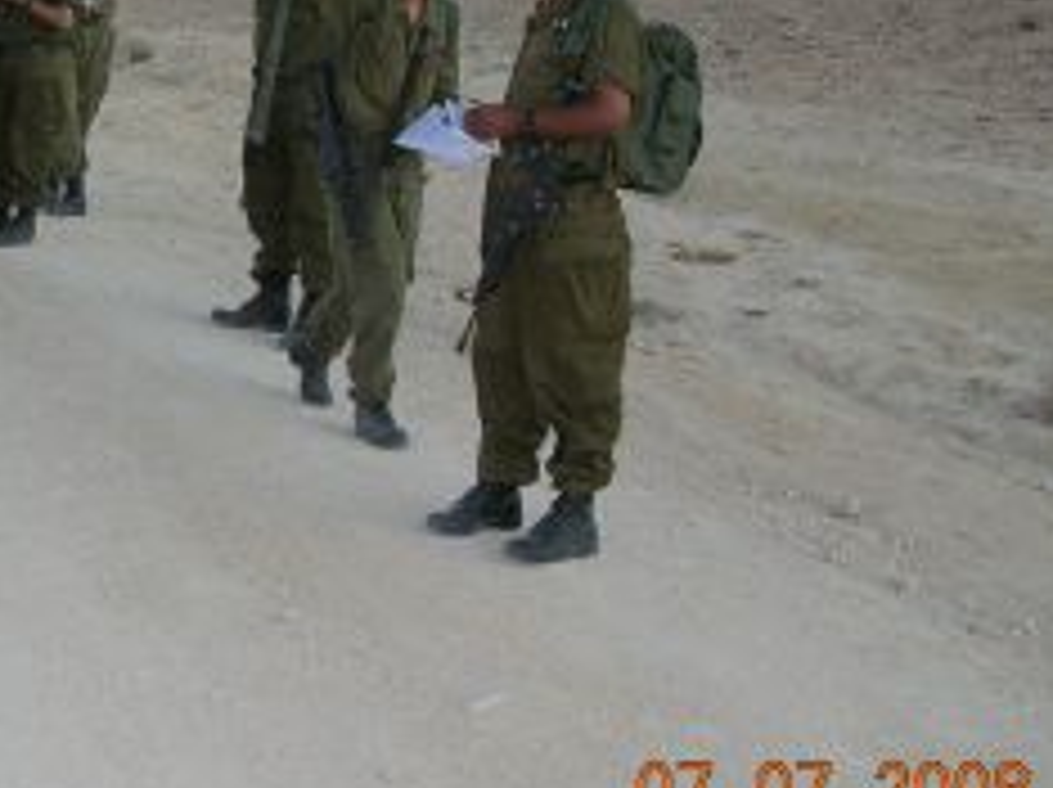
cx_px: 104
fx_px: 2249
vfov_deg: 19.6
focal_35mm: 74
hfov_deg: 25.5
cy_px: 149
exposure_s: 1/314
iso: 71
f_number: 3.7
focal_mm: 6
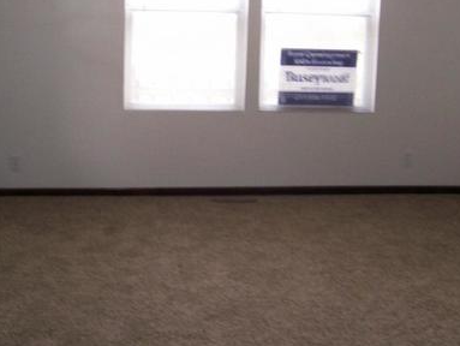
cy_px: 127
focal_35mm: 60
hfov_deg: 32.1
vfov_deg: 24.4
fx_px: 798
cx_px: 206
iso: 140
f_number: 2.7
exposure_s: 1/64
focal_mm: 6
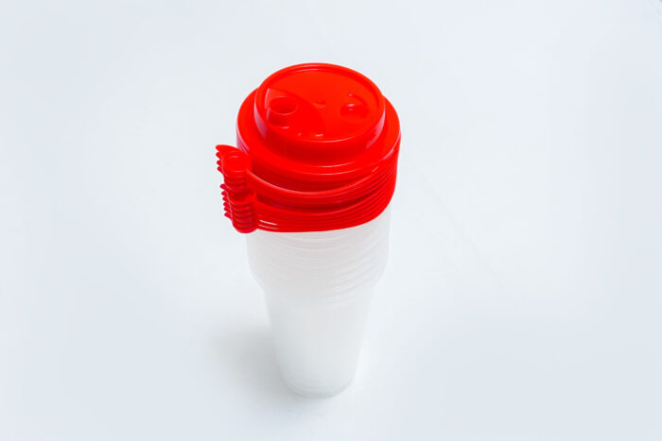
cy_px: 220
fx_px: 901
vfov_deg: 27.5
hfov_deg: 40.3
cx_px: 331
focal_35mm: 49
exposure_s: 1/125
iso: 3200
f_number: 11
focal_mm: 33
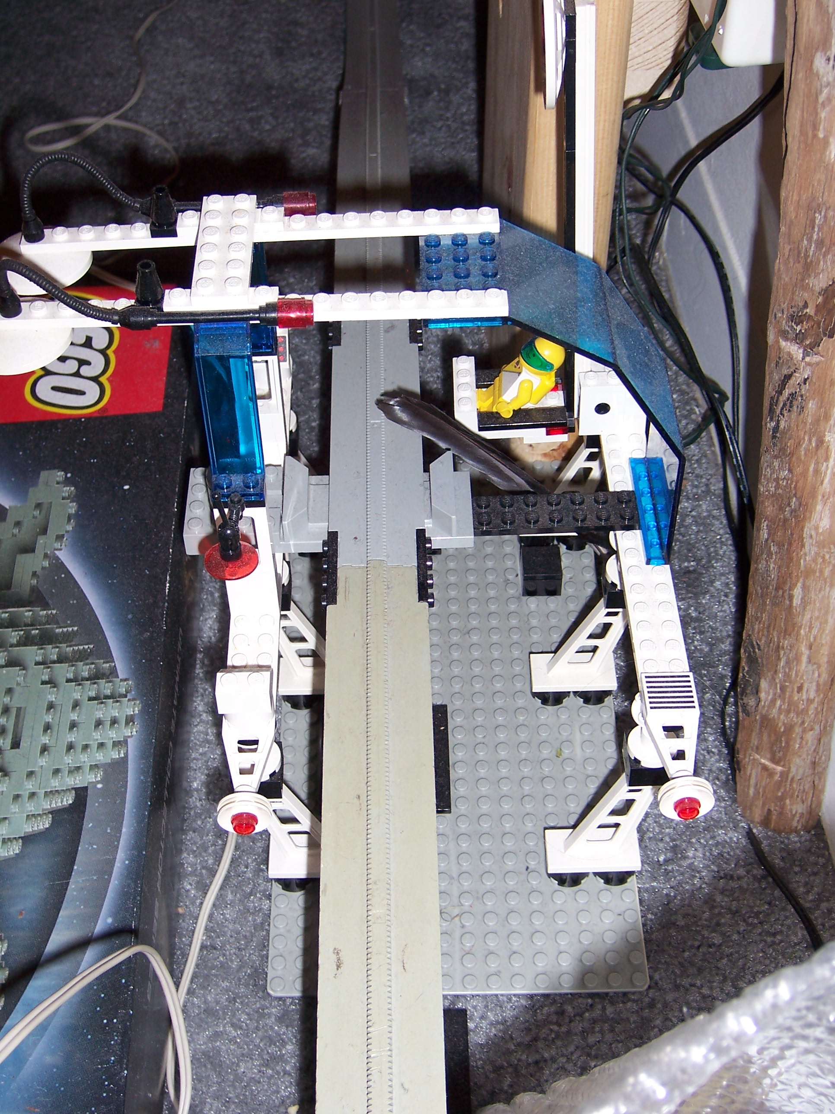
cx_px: 418
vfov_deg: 42.1
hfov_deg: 32.2
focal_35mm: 45
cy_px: 557
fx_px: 1447
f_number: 3.2
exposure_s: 1/60
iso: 80
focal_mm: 7.7
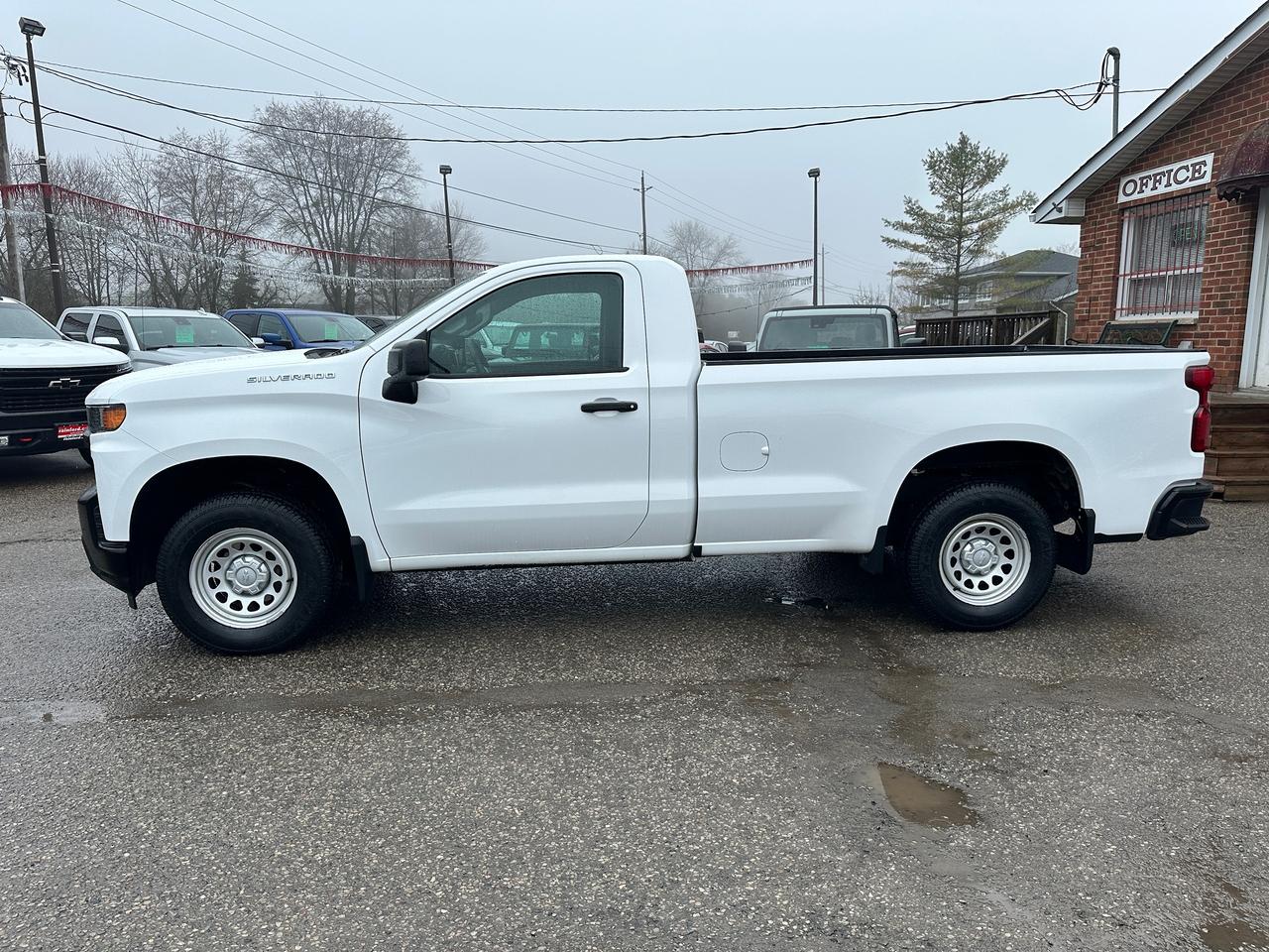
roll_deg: -0.4
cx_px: 634
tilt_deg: -9.0
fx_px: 880
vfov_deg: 56.8
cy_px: 476
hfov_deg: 71.6
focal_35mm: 24
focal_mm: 6.86
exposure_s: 1/1692
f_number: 1.78
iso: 80
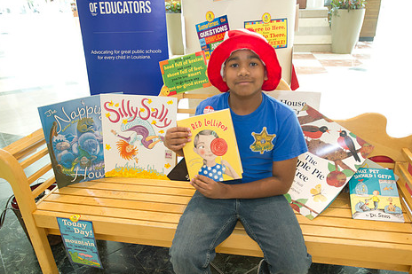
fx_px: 343
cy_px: 162
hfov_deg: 61.9
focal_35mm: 30
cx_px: 216
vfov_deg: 43.4
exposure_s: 1/160
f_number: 2.8
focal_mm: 24
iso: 1250
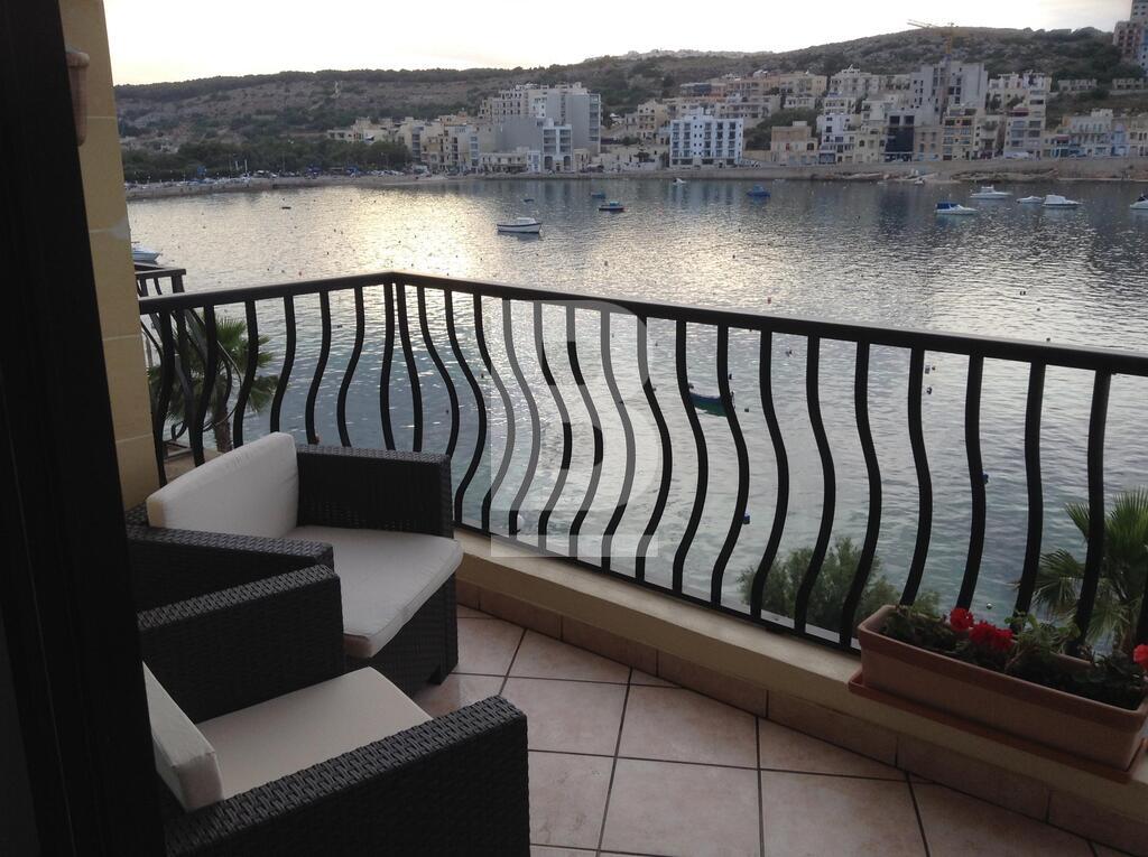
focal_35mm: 33
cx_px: 574
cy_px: 428
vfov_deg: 42.8
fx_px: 1093
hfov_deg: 55.4
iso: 32
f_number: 2.4
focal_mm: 3.3
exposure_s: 1/341
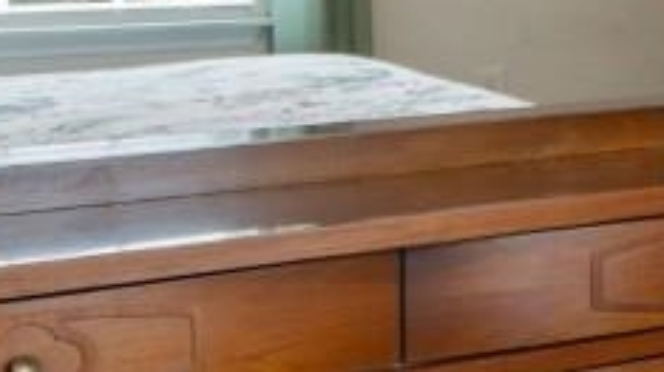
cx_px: 1671
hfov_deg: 13.4
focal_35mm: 109
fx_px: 1917
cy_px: -182
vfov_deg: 10.7
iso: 100
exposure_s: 1/10
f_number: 4.5
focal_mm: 10
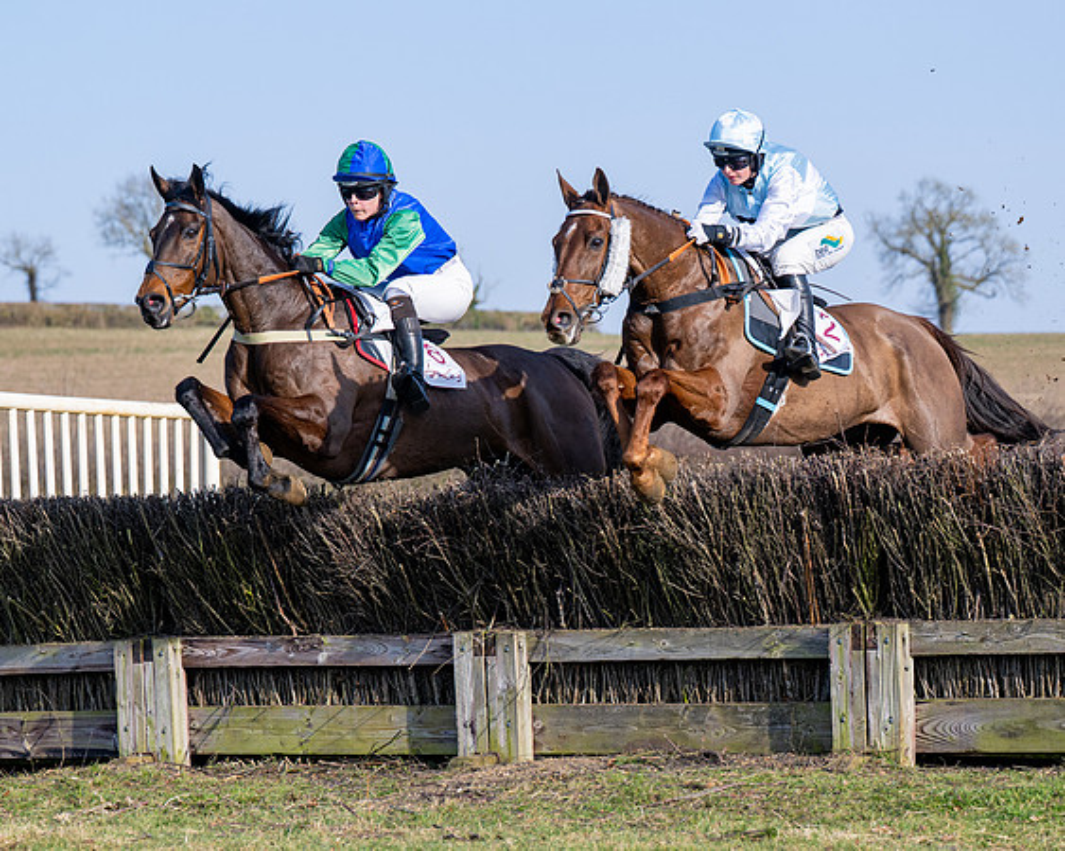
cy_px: 510
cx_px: 558
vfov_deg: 10.2
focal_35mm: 151
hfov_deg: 12.7
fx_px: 4772
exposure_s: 1/2000
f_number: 4
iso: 160
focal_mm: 95
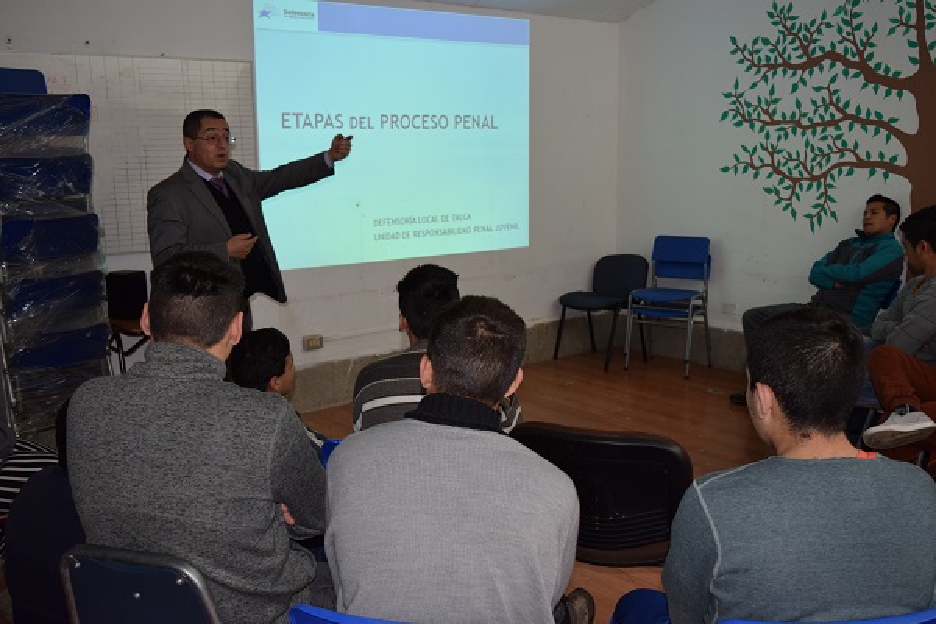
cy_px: 312
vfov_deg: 38.4
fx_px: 897
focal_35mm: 34
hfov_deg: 55.1
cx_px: 468
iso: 800
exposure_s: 1/80
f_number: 4.5
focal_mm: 23
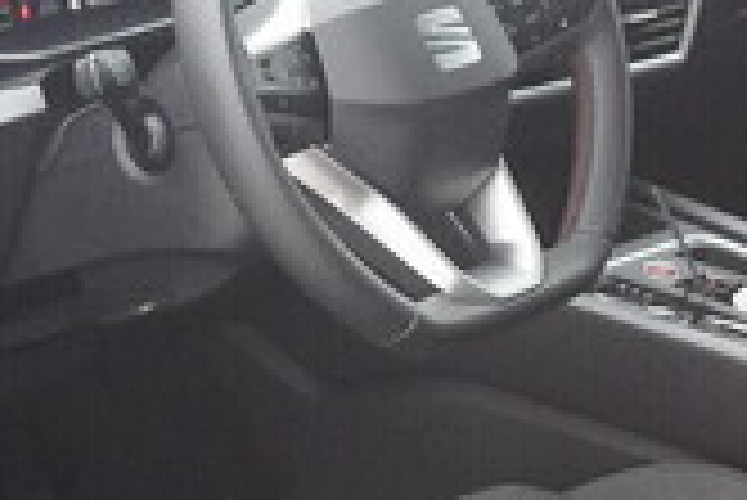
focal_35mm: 119
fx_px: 2471
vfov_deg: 11.5
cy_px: 383
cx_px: 288
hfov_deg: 17.2
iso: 6400
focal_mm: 24
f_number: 5.6
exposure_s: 1/250
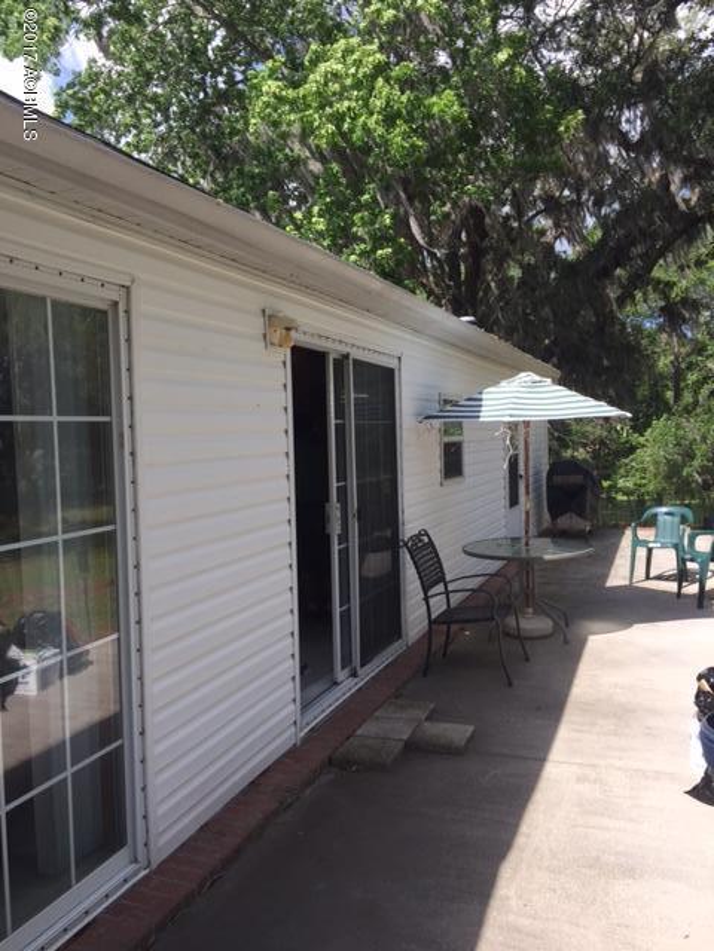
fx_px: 798
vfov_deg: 61.7
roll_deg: +2.3
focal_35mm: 29
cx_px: 357
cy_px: 476
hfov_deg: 48.2
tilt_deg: -4.5
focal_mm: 4.15
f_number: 2.2
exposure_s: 1/842
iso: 32
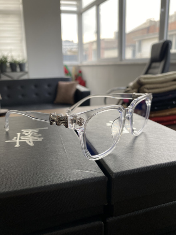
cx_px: 88
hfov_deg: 53.1
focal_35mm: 26
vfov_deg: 67.3
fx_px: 176
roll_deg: +1.2
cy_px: 118
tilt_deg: -14.4
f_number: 1.8
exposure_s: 1/122
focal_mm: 4.25
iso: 80
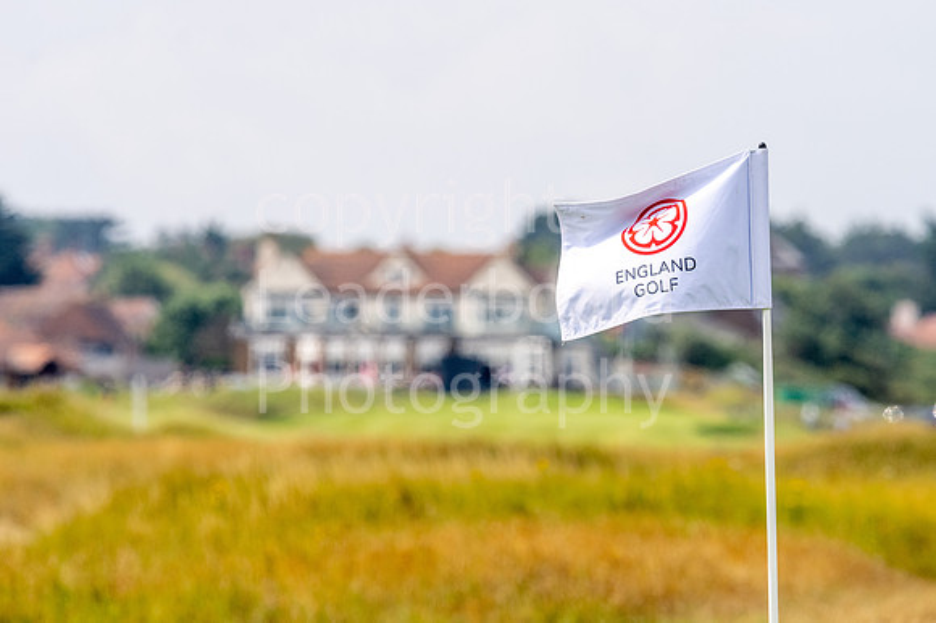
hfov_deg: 4.6
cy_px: 312
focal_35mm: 450
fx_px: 11693
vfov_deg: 3.1
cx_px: 468
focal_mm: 300
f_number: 7.1
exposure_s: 1/1000
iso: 200
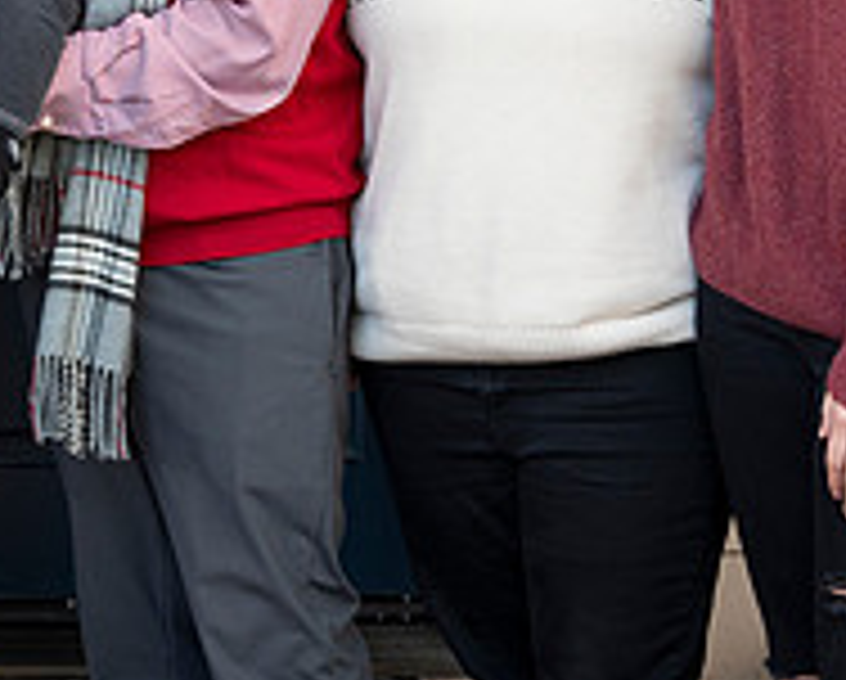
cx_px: 50
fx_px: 2608
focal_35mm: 104
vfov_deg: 14.3
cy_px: -178
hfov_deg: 18.1
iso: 400
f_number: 4.8
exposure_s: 1/125
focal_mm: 36
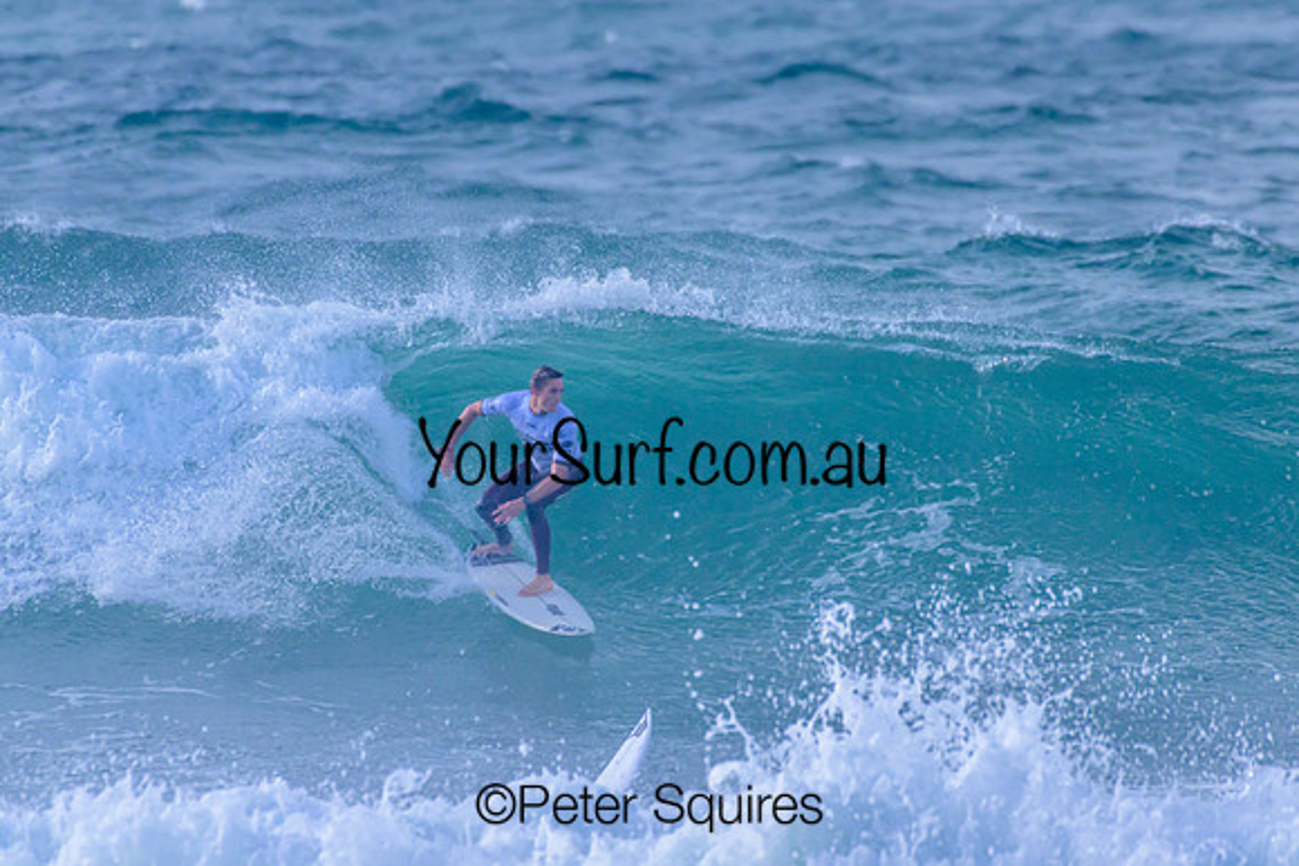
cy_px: 433
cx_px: 650
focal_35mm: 1000
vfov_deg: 1.4
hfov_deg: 2.1
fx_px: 36090
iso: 2000
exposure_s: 1/2500
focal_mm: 1000
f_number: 11
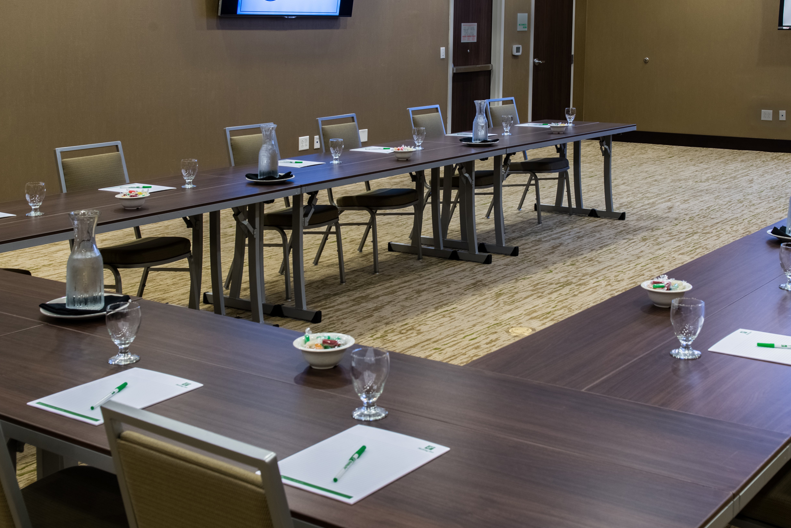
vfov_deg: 28.1
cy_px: 231
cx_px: 447
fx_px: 1055
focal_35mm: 48
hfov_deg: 41.0
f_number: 8
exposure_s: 1/30
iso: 400
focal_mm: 32
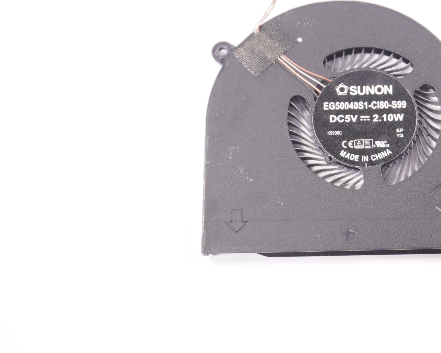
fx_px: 806
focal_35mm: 62
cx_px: 306
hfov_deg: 30.3
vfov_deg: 24.7
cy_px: 136
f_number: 5.6
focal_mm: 29
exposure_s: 1/200
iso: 1250
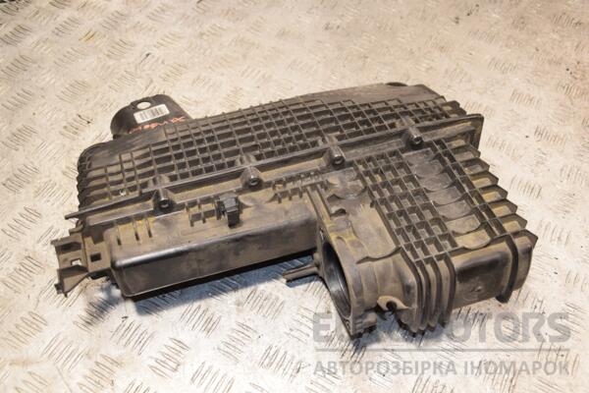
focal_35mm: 38
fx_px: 613
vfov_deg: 35.5
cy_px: 196
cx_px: 294
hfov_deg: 51.3
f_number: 5
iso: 800
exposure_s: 1/125
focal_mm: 25
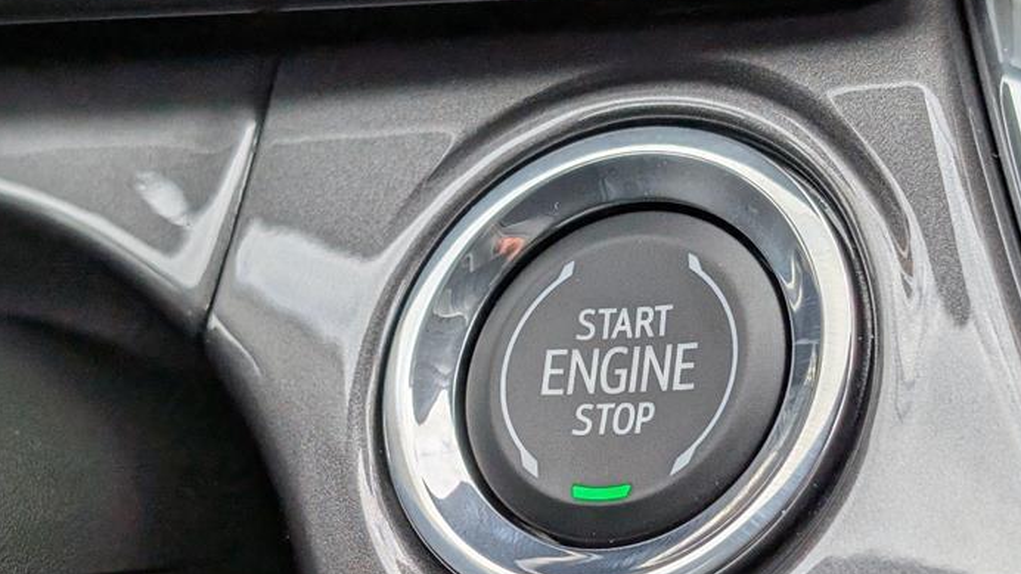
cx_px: 608
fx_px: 2138
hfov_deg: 26.8
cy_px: 356
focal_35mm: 79
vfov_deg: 15.3
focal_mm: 6.9
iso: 27
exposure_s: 1/256
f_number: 1.68
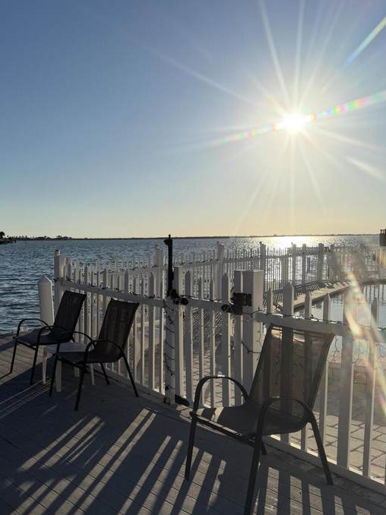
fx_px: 506
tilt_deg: -5.2
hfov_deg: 41.1
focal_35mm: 34
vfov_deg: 53.7
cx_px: 121
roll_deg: +0.1
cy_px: 301
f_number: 1.78
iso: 100
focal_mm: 6.76
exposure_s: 1/14286
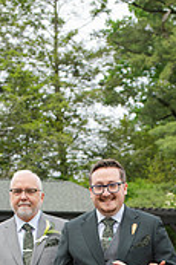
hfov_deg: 14.9
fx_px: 669
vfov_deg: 21.2
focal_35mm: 91
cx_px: 128
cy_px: 297
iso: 140
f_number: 3.5
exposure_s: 1/400
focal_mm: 35
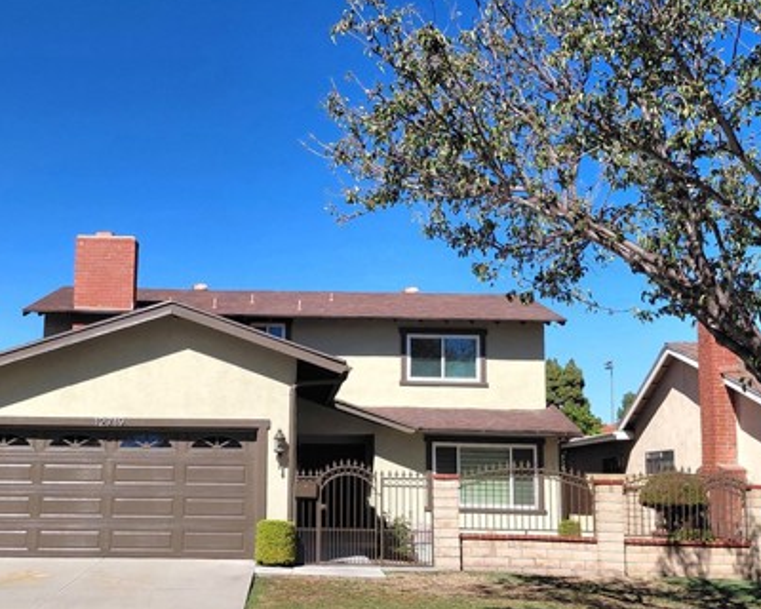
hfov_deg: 46.3
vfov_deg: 38.2
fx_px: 878
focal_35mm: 39
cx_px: 272
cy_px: 291
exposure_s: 1/3333
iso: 50
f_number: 1.8
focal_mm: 4.69
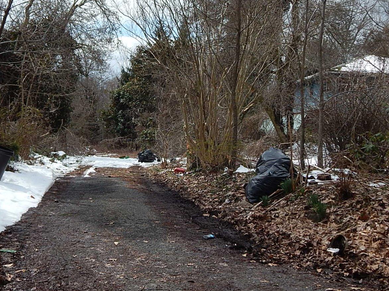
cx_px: 181
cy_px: 152
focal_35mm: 53
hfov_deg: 36.2
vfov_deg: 27.5
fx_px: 596
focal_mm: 7.7
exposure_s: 1/1250
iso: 125
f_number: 3.6
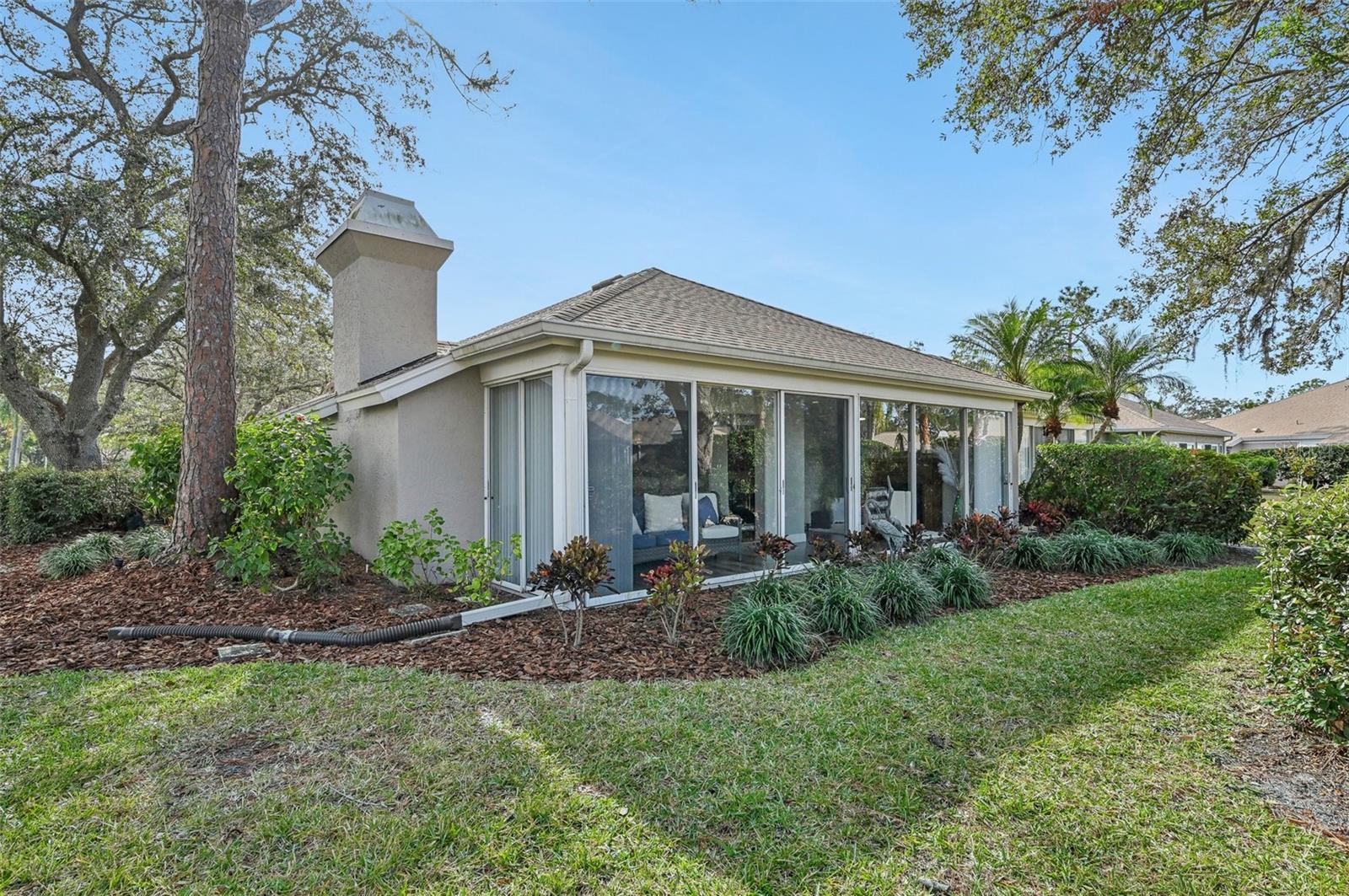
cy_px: 448
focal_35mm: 18
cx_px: 674
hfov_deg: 91.7
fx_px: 655
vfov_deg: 68.8
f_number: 8
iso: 400
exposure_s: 1/500
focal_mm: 17.5
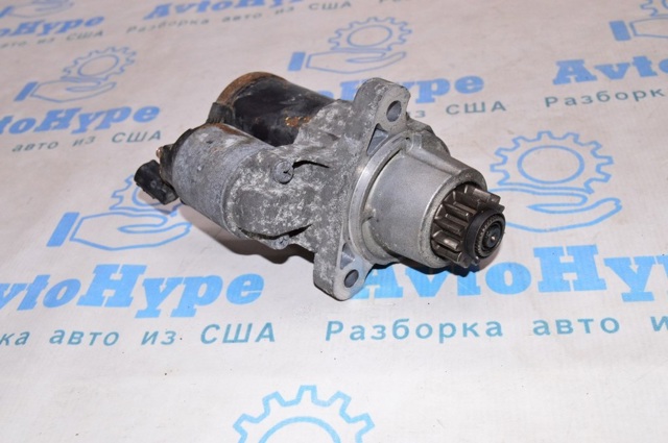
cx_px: 334
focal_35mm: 39
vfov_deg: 34.1
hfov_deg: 49.6
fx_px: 723
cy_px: 222
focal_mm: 26
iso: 1600
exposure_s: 1/200
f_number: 8
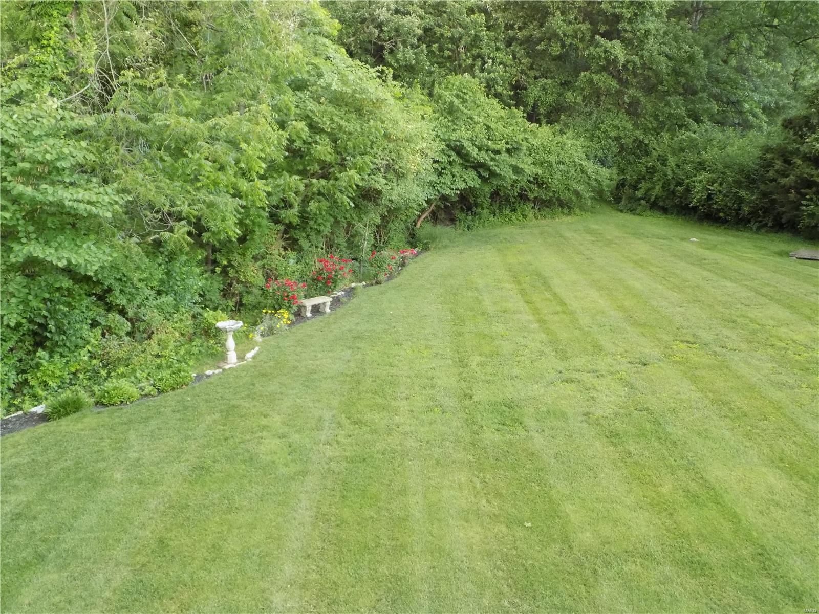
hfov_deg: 54.0
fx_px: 804
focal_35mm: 34
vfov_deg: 41.8
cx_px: 410
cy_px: 307
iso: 400
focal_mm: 6.1
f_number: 3.4
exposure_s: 1/30
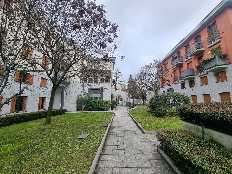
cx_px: 116
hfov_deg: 106.2
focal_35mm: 13
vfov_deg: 89.9
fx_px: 87
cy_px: 87
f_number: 2.2
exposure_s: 1/460
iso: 50
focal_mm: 2.2
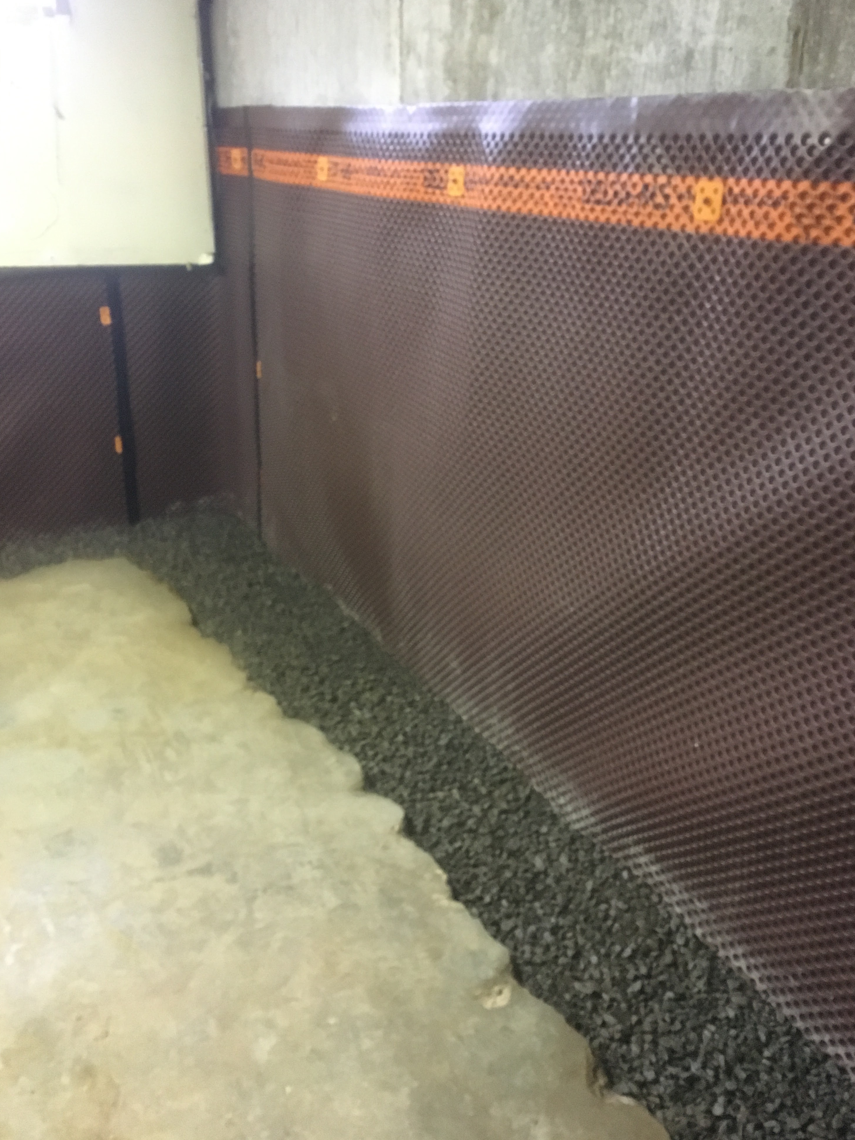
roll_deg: -2.4
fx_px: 988
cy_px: 555
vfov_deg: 60.0
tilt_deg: -21.9
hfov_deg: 46.8
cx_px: 438
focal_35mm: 30
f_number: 2.2
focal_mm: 4.15
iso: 250
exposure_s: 1/15
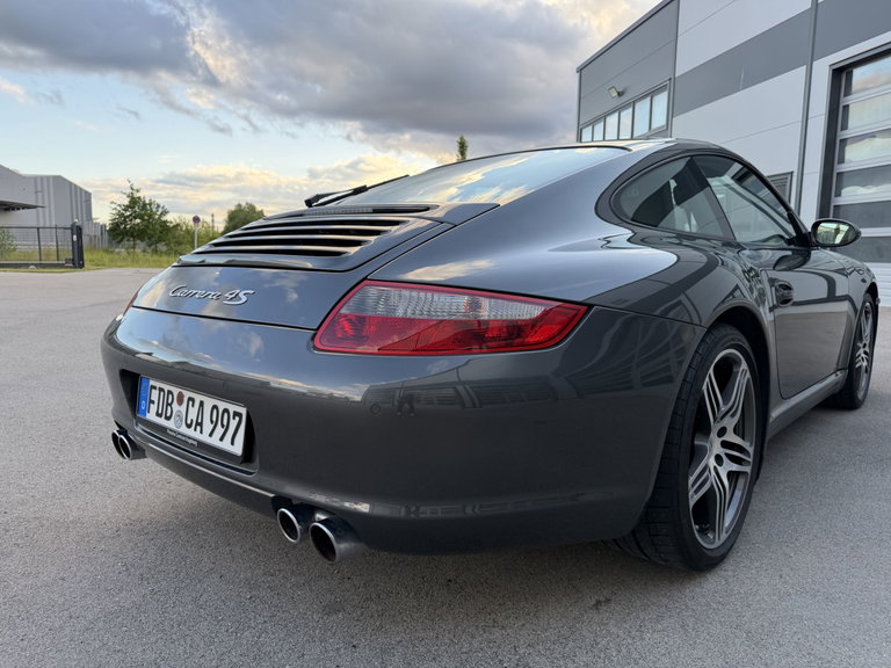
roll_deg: -0.5
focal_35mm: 24
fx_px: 618
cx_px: 446
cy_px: 334
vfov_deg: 56.8
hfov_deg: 71.6
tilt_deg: -7.2
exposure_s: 1/547
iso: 100
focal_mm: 6.76
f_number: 1.78
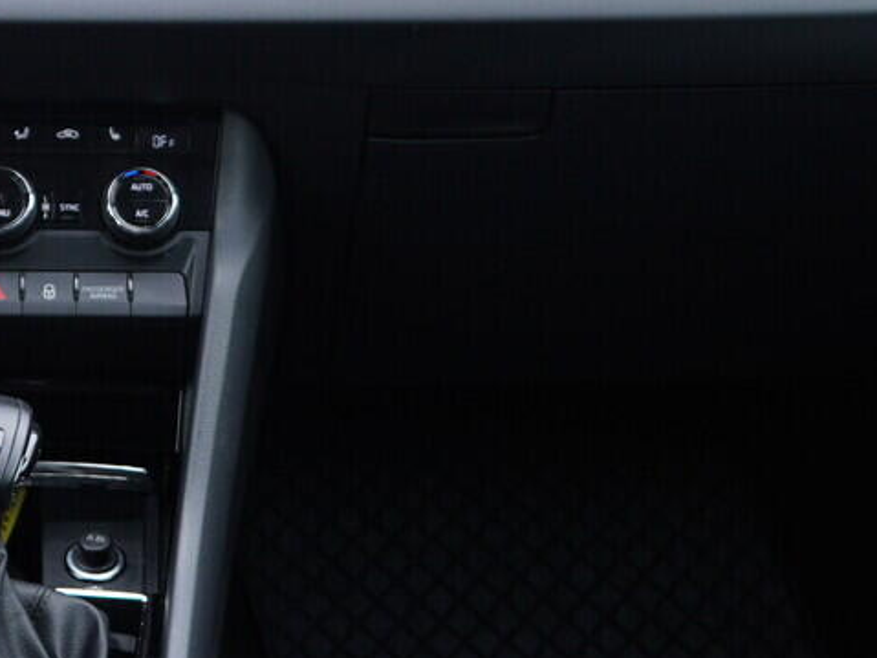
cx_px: 9
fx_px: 2634
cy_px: -93
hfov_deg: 18.4
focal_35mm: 104
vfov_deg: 13.9
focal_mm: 24
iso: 200
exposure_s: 1/40
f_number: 2.8
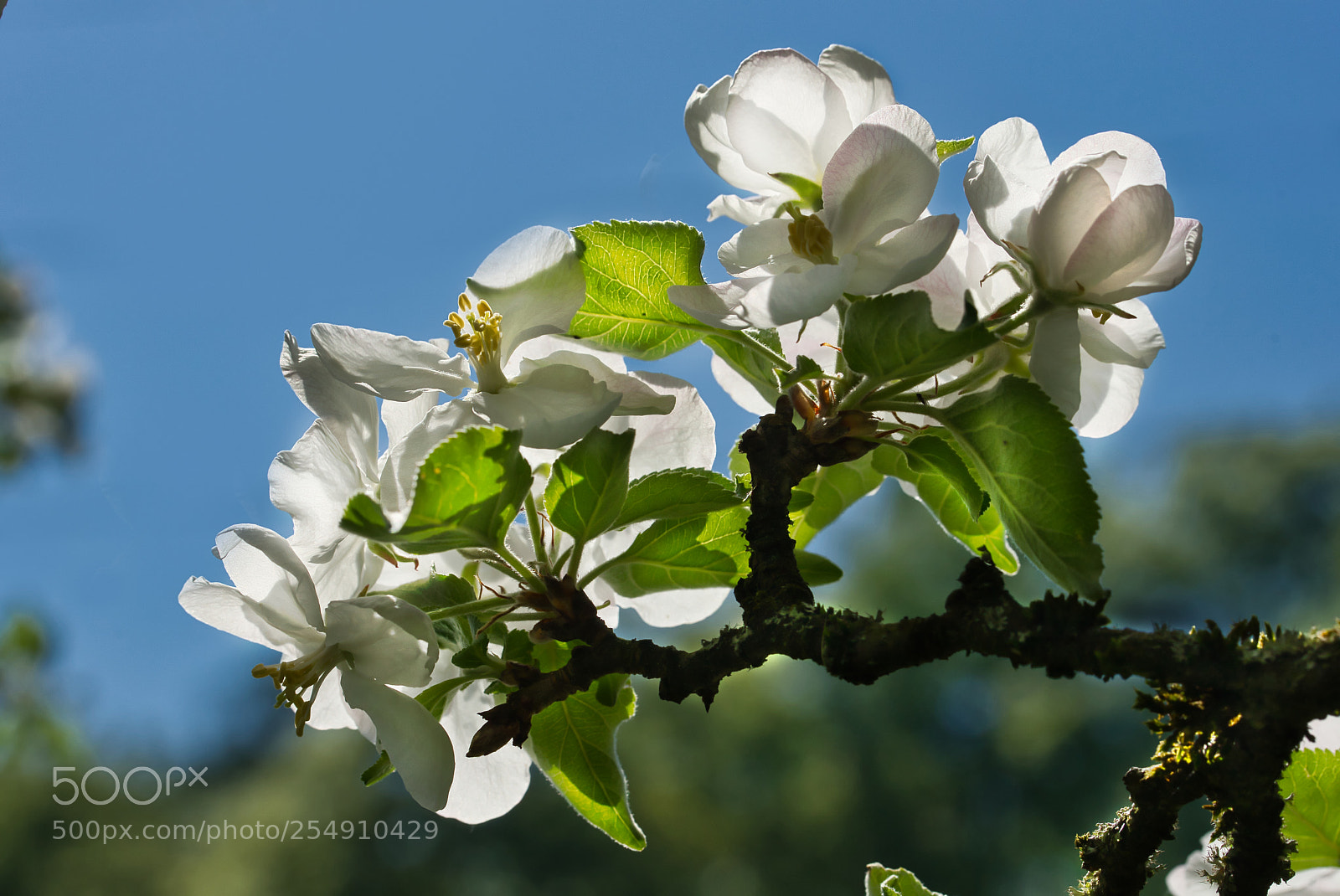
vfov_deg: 15.2
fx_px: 3353
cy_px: 448
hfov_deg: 22.6
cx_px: 670
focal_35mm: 90
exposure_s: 1/800
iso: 400
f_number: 11
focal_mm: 90
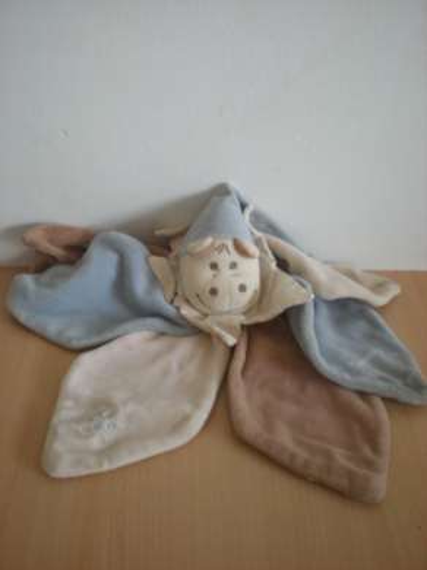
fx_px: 626
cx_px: 214
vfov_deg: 49.0
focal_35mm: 38
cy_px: 285
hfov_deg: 37.7
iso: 200
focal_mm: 6.3
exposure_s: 1/8.9
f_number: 3.1
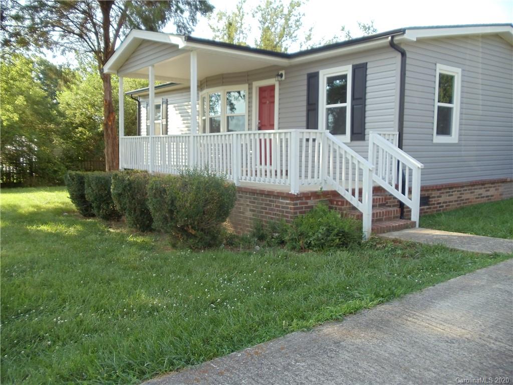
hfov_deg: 42.9
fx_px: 652
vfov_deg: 32.9
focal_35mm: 44
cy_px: 192
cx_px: 256
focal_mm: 6
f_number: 3.5
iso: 80
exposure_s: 1/160
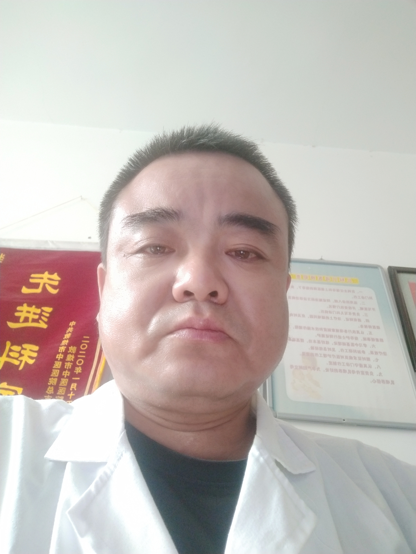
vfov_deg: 61.7
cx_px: 208
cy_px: 277
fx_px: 465
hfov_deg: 48.2
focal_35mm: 29
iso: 491
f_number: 2
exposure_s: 1/16.7
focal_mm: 3.87
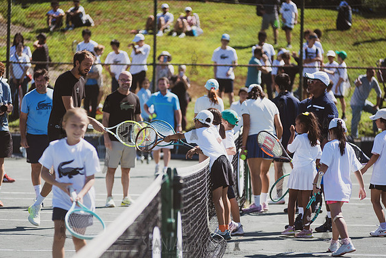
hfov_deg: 10.9
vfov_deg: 7.3
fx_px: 2027
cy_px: 128
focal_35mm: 189
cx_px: 194
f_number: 4
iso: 200
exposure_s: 1/1600
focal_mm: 185
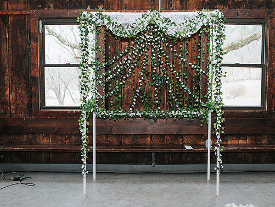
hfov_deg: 41.2
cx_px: 147
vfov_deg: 31.5
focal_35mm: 46
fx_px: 366
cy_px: 115
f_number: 3.2
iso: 1000
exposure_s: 1/200
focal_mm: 35
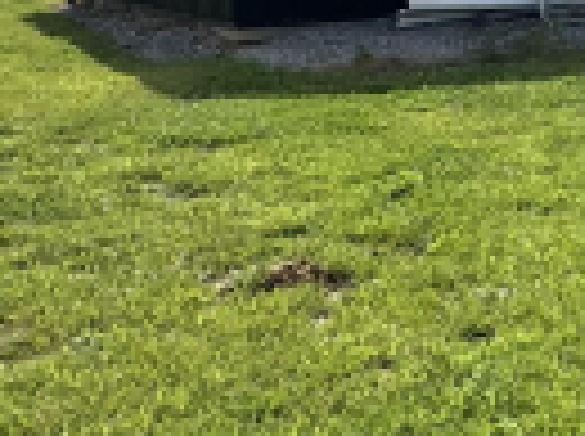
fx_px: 1215
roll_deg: +1.5
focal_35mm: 72
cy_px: -63
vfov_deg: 19.4
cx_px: 938
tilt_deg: -1.7
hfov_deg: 21.5
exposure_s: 1/2415
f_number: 2.2
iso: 50
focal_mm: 2.22
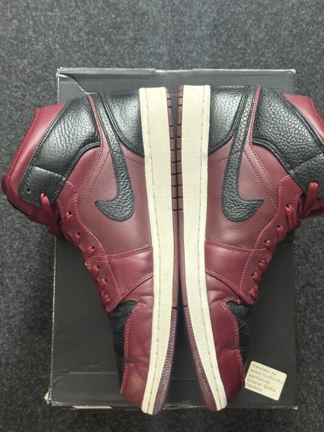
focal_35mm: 54
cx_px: 178
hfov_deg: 27.0
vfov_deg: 35.5
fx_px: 674
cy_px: 233
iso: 320
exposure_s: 1/33
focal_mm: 6.86
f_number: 1.78
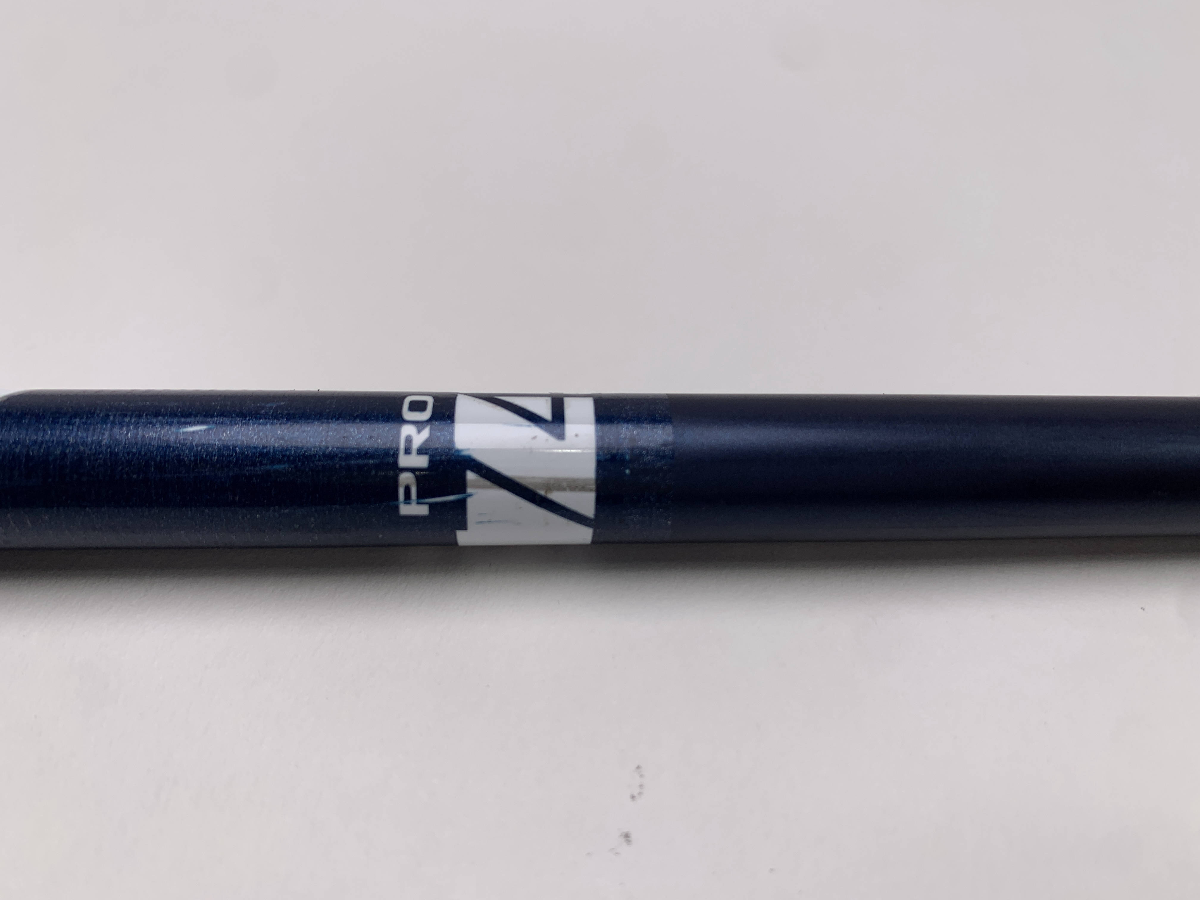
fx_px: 901
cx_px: 600
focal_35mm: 26
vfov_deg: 53.1
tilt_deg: -48.0
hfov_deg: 67.3
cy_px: 450
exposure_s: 1/322
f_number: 1.8
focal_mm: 4.25
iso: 25
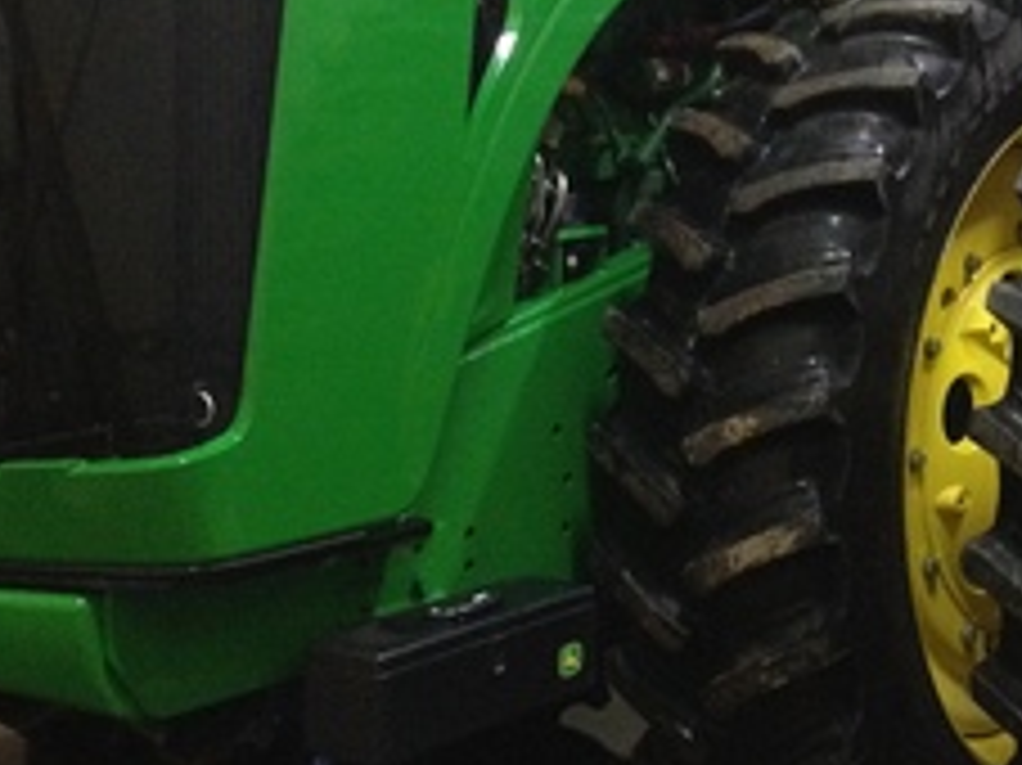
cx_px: 720
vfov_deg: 17.4
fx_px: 2479
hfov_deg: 23.1
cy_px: 117
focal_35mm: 84
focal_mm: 4.28
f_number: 2.4
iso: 400
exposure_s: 1/20
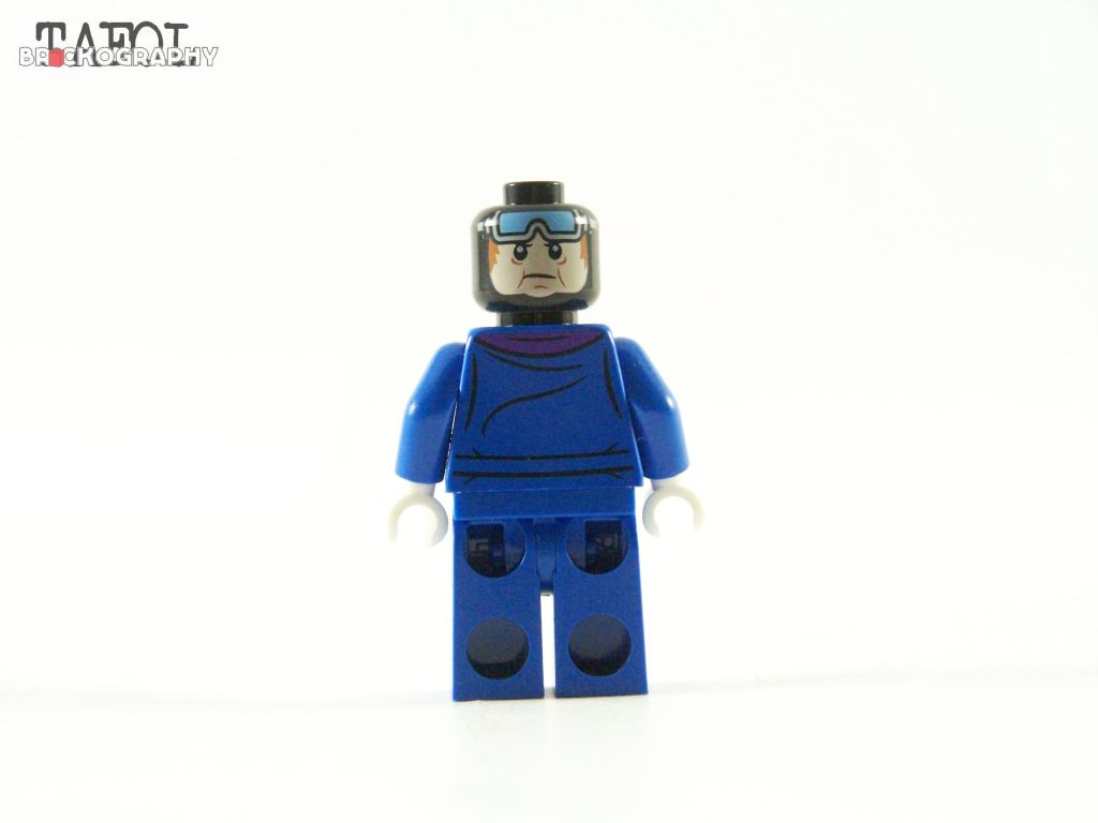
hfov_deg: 16.8
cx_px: 549
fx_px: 3711
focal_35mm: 117
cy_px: 412
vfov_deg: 12.7
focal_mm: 19.4
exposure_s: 1/60
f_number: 3.6
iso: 400
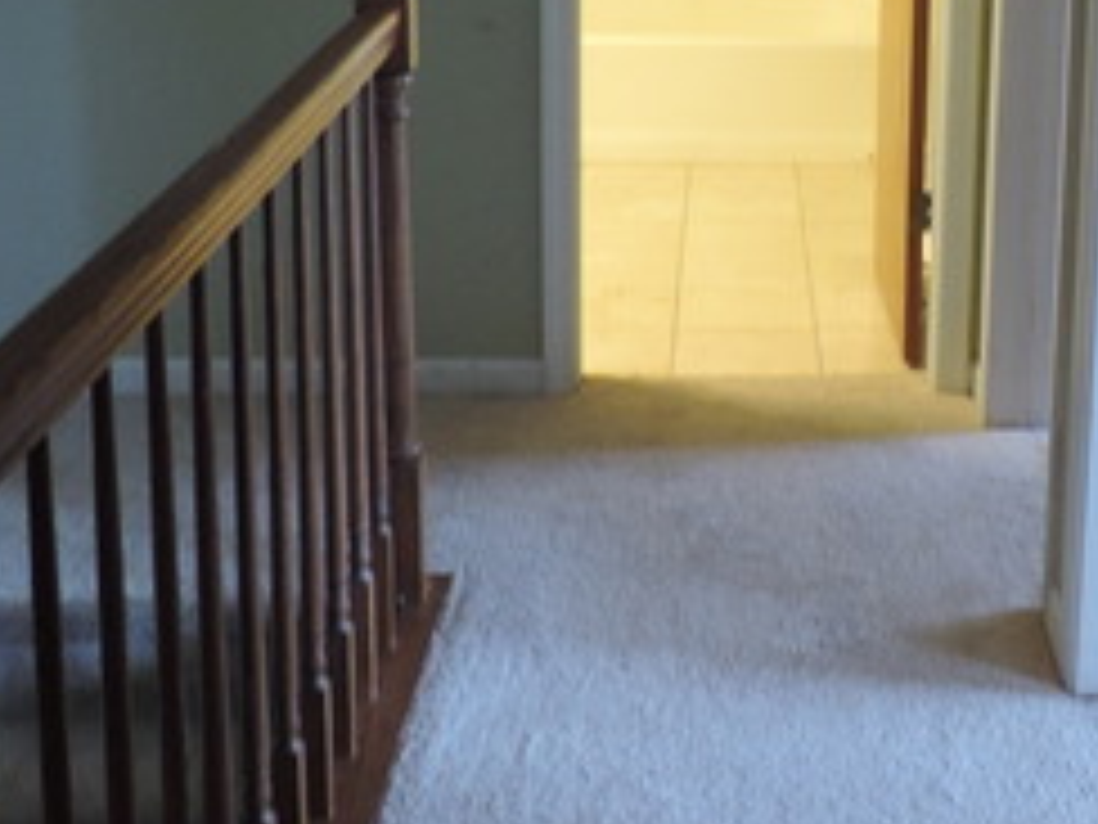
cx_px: 958
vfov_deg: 22.8
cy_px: 117
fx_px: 1998
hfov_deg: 29.6
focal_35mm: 63
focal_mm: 4.3
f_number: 3
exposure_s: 1/10
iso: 400
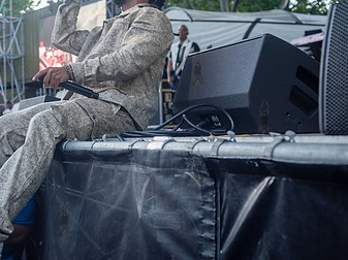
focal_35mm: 58
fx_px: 582
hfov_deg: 32.3
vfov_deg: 25.2
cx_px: 64
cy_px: 116
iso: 1000
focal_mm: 35
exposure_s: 1/640
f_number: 3.5
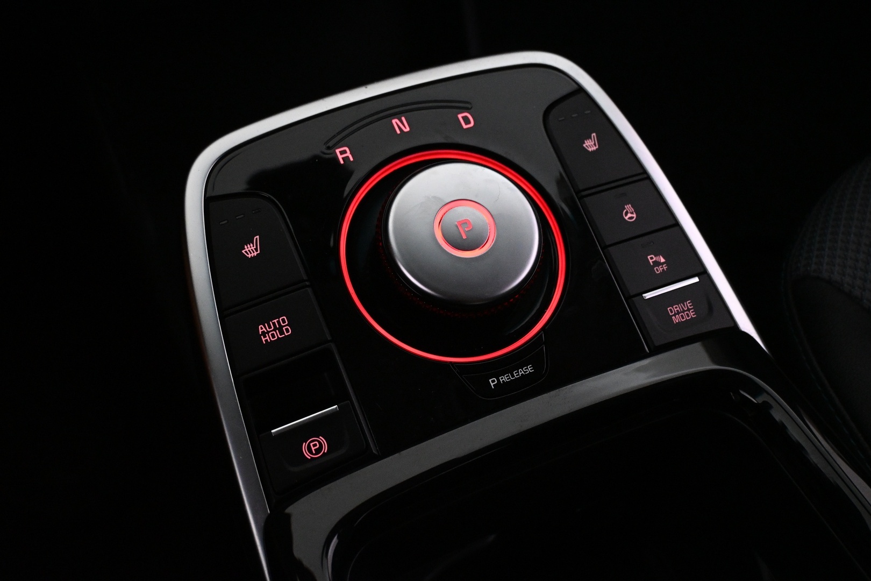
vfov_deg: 34.2
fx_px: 944
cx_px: 436
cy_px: 290
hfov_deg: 49.6
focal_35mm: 39
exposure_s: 1/125
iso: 4000
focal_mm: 26
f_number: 4.5
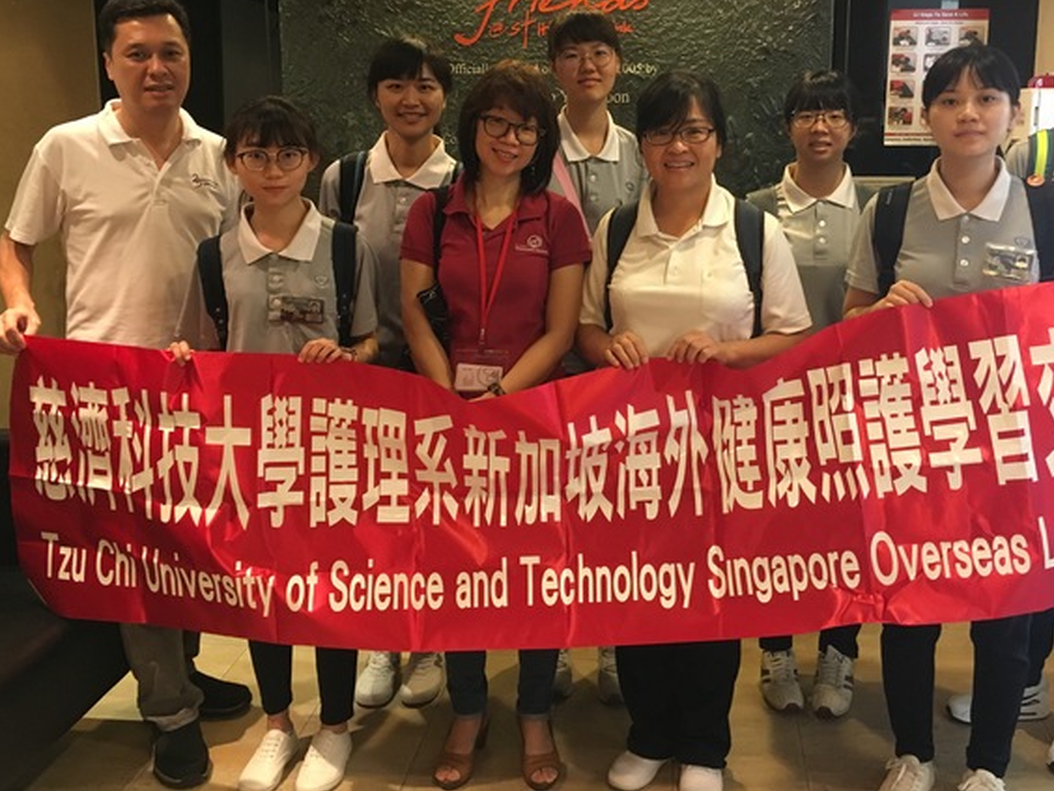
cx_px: 591
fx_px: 1096
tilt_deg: -9.1
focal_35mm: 36
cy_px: 302
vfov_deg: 39.4
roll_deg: -0.3
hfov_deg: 51.2
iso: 200
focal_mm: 4.15
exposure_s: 1/20
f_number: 2.2
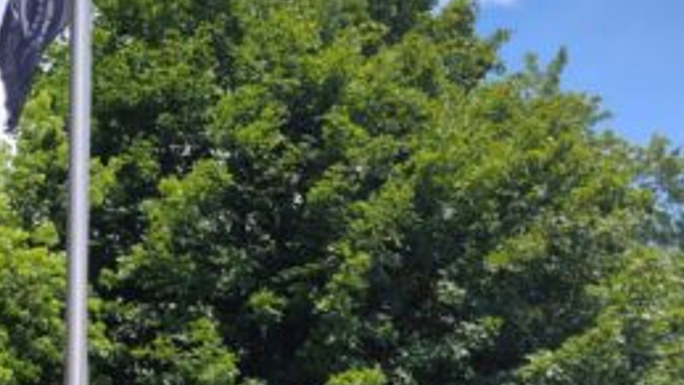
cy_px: 348
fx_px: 1052
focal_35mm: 58
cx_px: 140
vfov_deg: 20.3
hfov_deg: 34.9
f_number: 1.8
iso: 100
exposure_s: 1/2764
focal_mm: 5.56
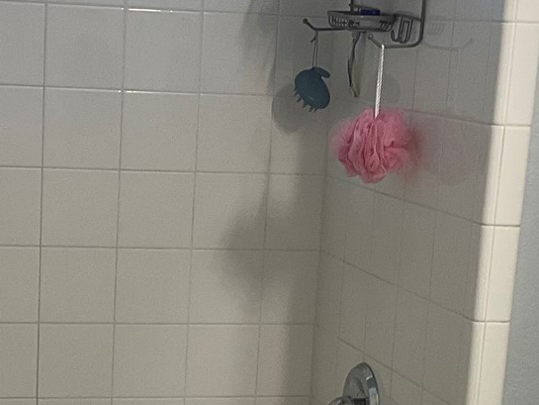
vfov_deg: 13.3
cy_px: 444
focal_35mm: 109
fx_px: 1698
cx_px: 193
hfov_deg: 18.0
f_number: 1.8
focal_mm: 3
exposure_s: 1/60
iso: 50
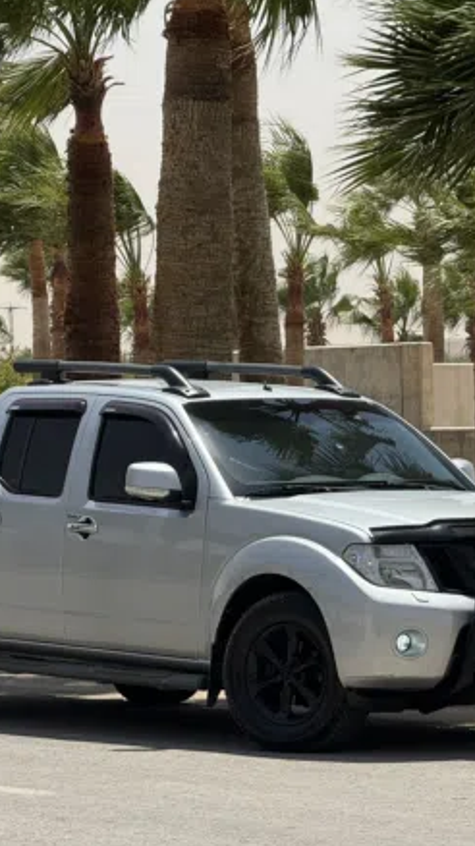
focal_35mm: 191
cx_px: 234
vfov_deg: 11.3
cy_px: 456
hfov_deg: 6.3
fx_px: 4282
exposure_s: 1/1969
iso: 50
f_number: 2.8
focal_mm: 15.66
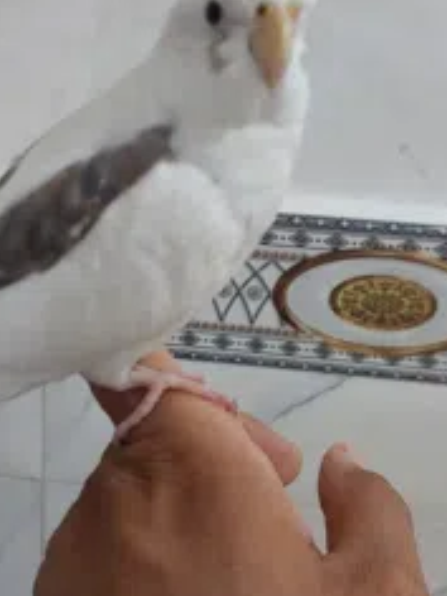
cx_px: 162
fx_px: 895
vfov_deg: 36.6
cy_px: 216
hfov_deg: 27.9
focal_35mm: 52
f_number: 1.8
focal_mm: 5.06
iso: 320
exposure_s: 1/60
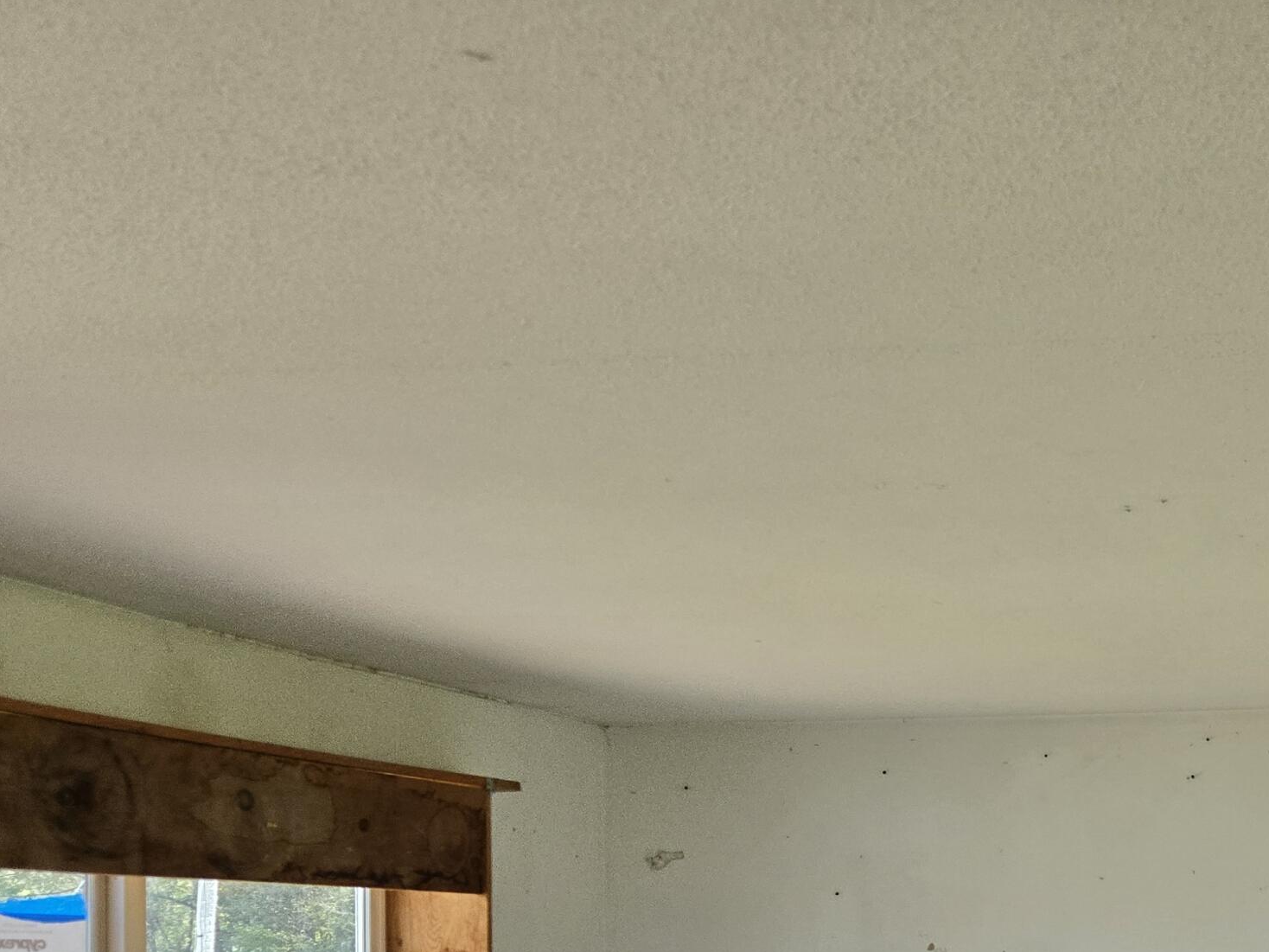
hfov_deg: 36.4
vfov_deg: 28.8
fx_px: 1723
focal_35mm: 47
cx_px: 1267
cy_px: 968
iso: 125
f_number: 1.8
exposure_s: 1/508
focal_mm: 5.4
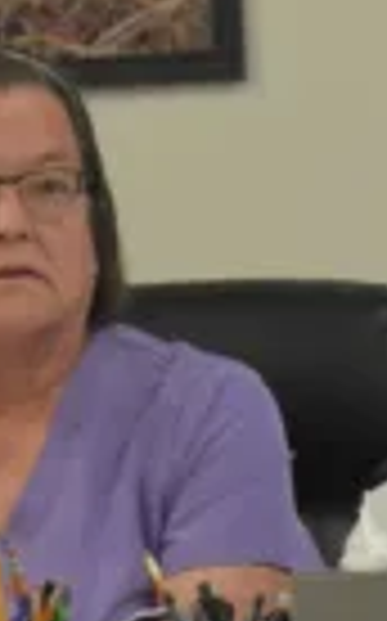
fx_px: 6629
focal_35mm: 392
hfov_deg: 3.3
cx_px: 502
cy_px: 374
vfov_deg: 5.4
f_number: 4.8
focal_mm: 86
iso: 2500
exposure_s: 1/250
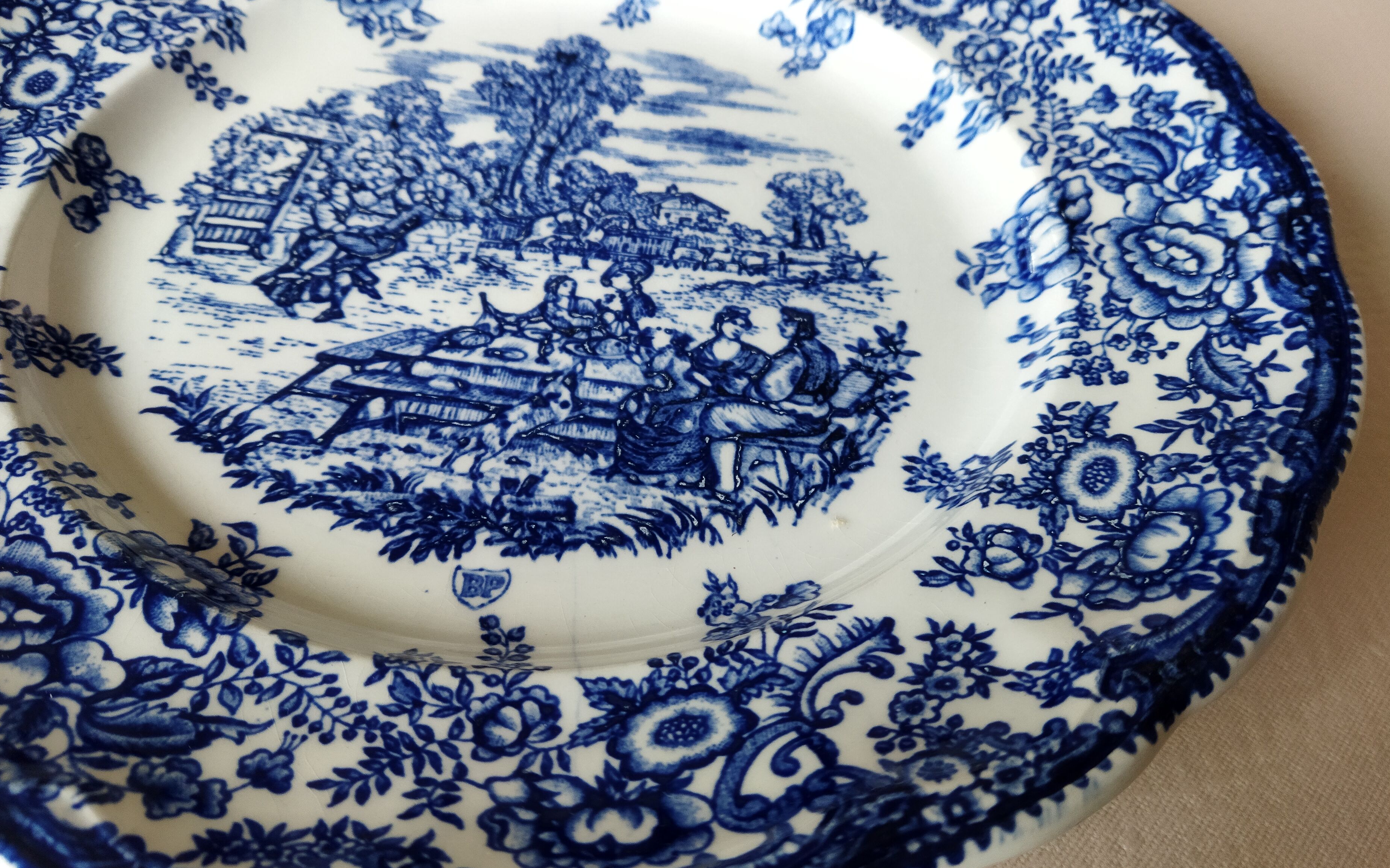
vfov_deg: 40.6
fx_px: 1174
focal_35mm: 31
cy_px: 456
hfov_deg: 61.2
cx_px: 695
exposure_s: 1/33
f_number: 1.79
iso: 344
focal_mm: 4.71
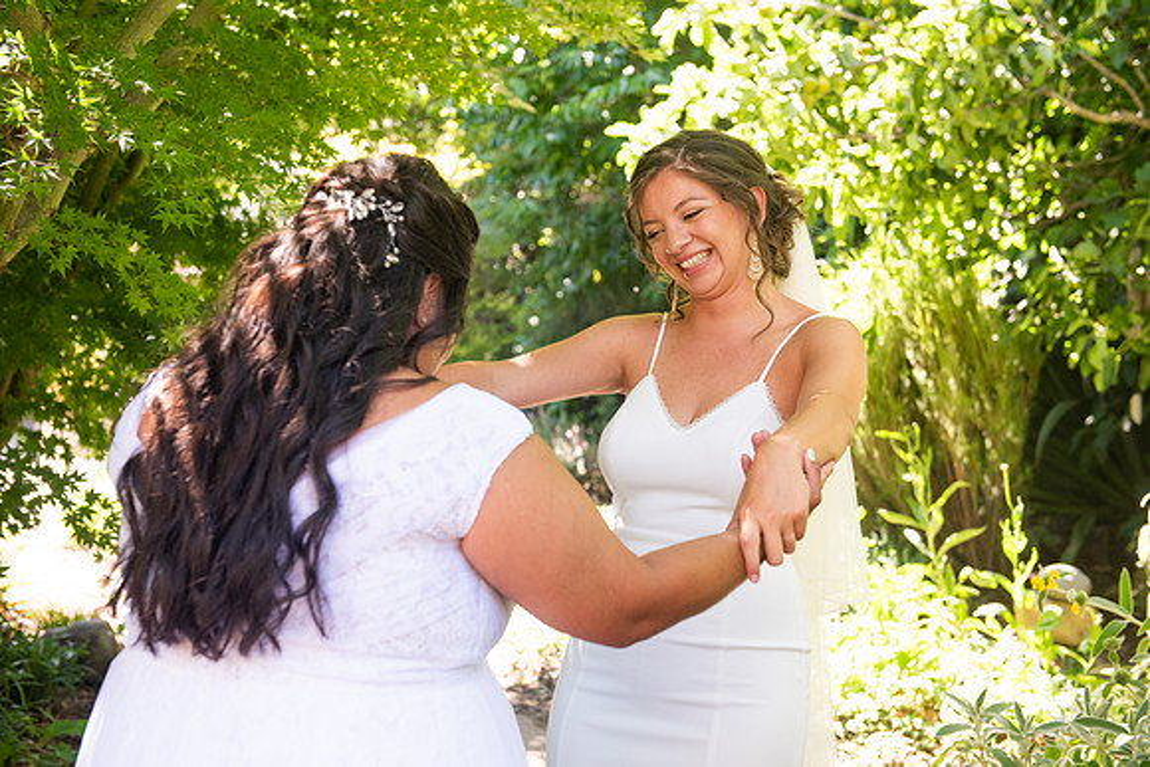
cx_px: 575
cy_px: 384
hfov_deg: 38.2
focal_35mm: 52
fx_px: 1661
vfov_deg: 26.0
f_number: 4
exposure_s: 1/320
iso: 640
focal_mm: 52
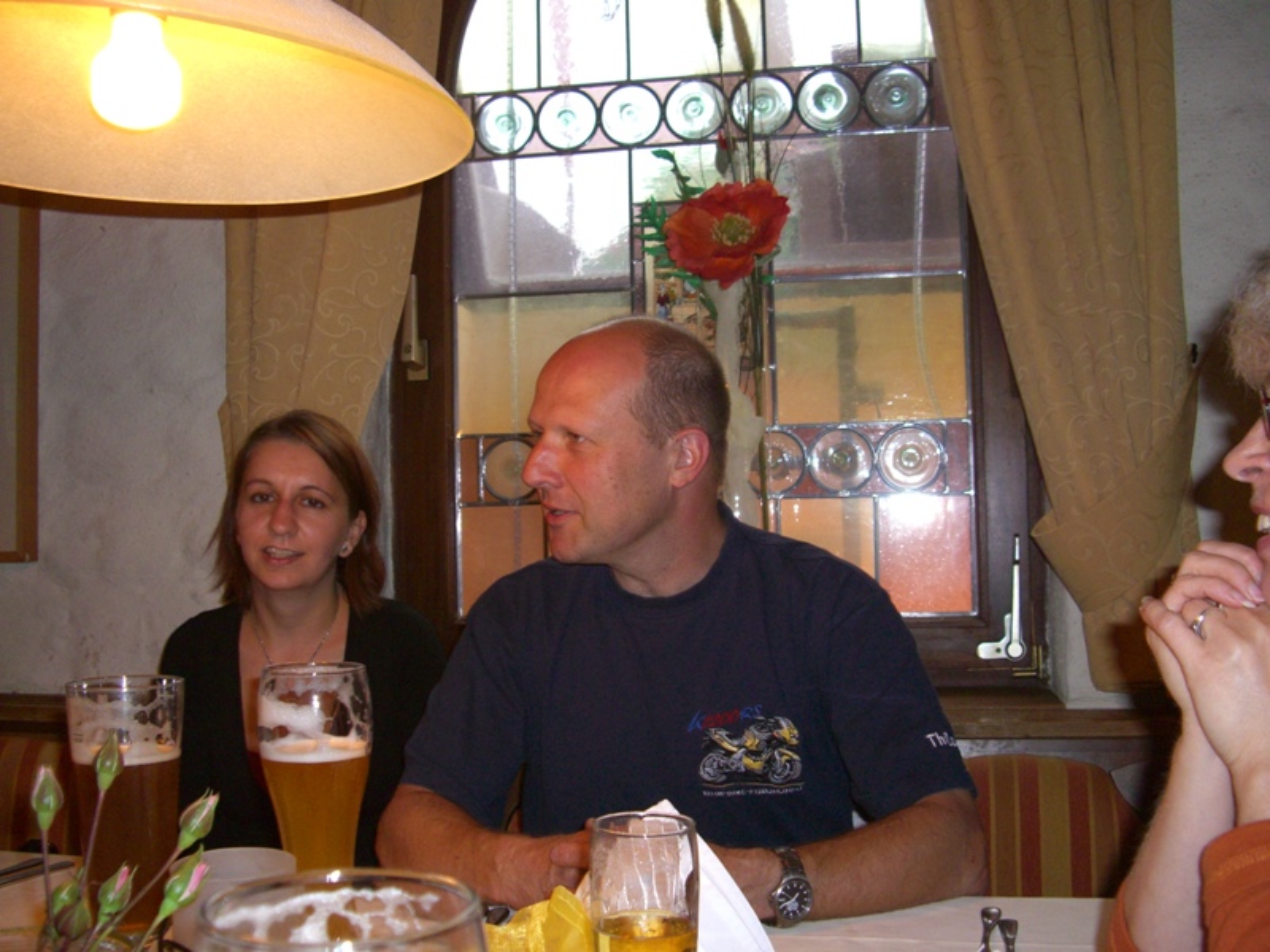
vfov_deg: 37.7
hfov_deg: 49.0
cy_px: 476
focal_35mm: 38
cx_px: 635
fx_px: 1394
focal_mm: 7.9
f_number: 2.8
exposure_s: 1/60
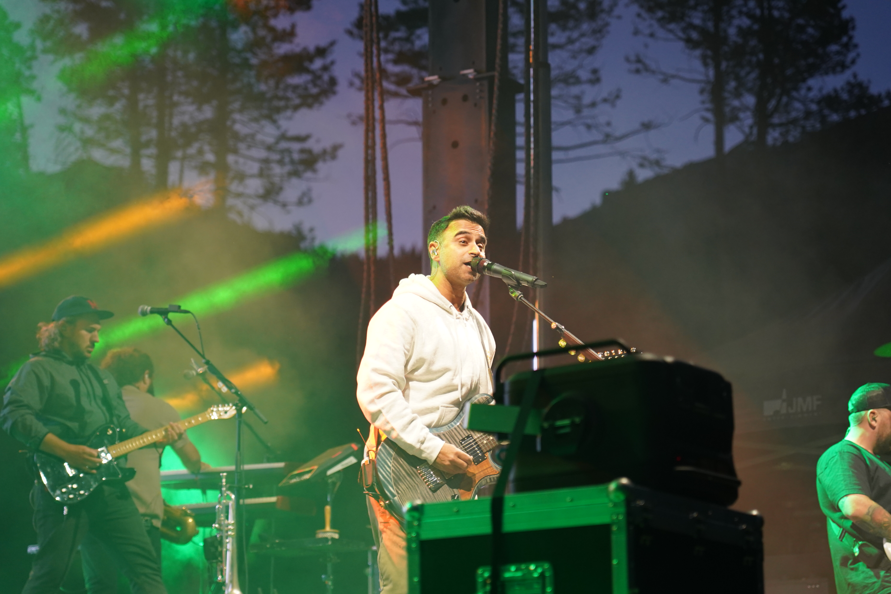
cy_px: 297
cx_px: 446
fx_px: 2599
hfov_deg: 19.5
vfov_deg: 13.0
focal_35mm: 105
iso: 1600
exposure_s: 1/160
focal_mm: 105
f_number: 4
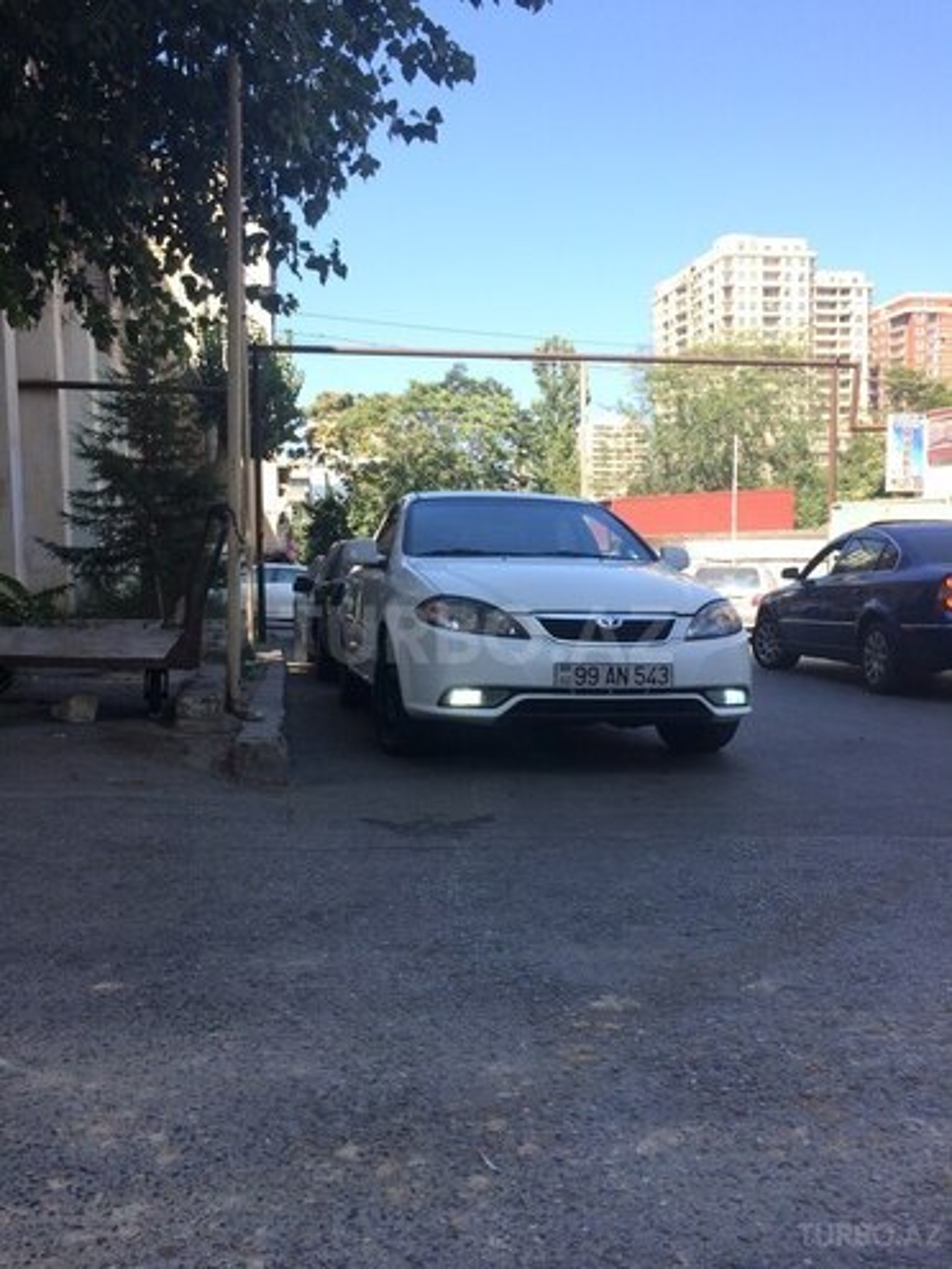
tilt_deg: -5.5
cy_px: 634
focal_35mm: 29
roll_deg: +2.5
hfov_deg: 48.2
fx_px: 1063
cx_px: 476
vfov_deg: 61.7
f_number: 2.2
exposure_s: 1/720
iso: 32
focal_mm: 4.15
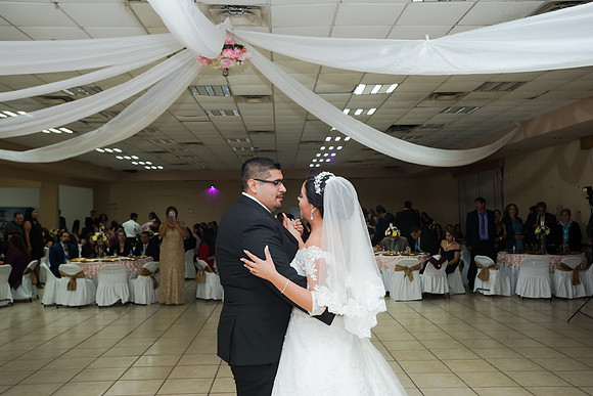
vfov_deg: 37.9
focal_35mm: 35
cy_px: 198
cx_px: 296
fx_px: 577
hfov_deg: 54.4
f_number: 3.5
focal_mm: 35
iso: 1600
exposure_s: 1/125
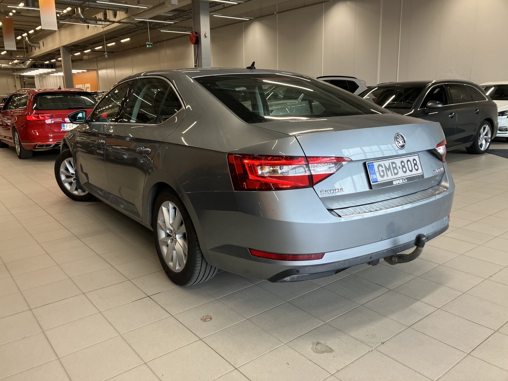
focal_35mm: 28
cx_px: 254
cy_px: 190
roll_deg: +2.0
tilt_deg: -12.2
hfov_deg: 63.4
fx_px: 411
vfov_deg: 49.7
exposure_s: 1/100
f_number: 1.8
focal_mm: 3.99
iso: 50
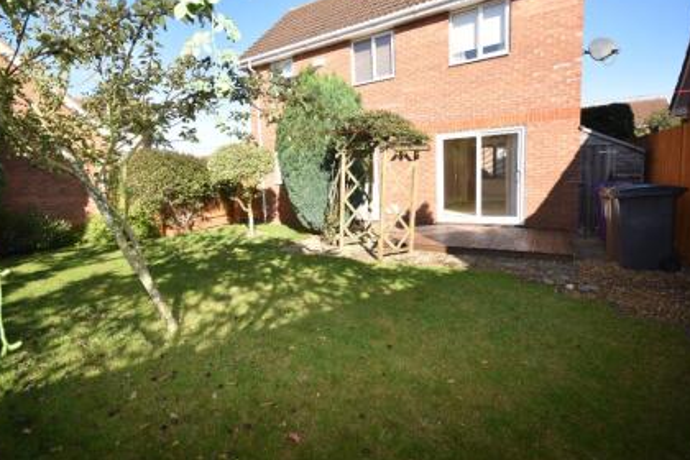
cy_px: 211
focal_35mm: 17
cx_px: 314
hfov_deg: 93.0
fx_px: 326
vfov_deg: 70.3
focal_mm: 10
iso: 160
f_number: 6.3
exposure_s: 1/160
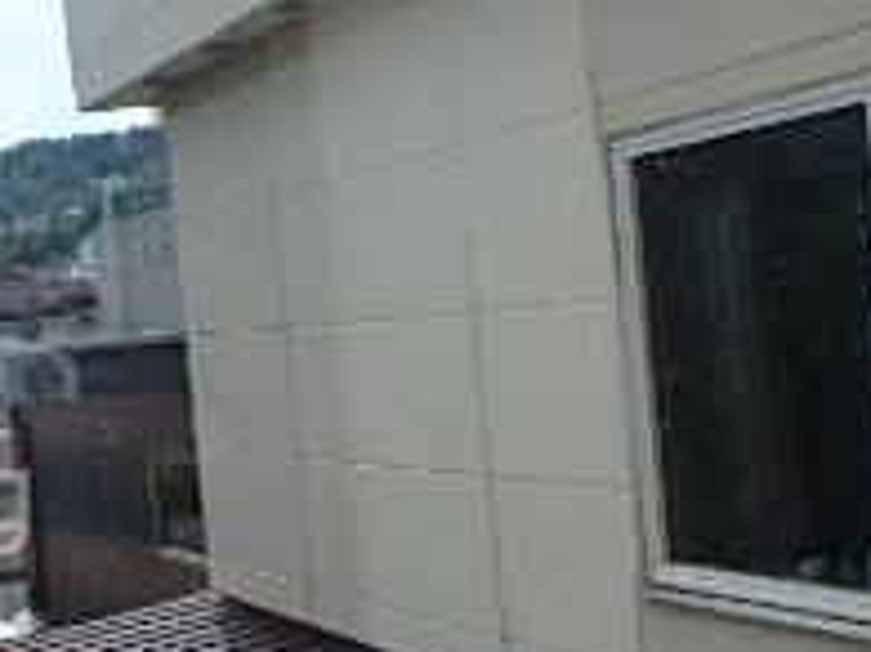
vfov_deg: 21.1
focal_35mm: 69
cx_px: -250
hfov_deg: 24.7
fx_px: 1735
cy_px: 500
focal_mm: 3.7
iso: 125
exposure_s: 1/400
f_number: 6
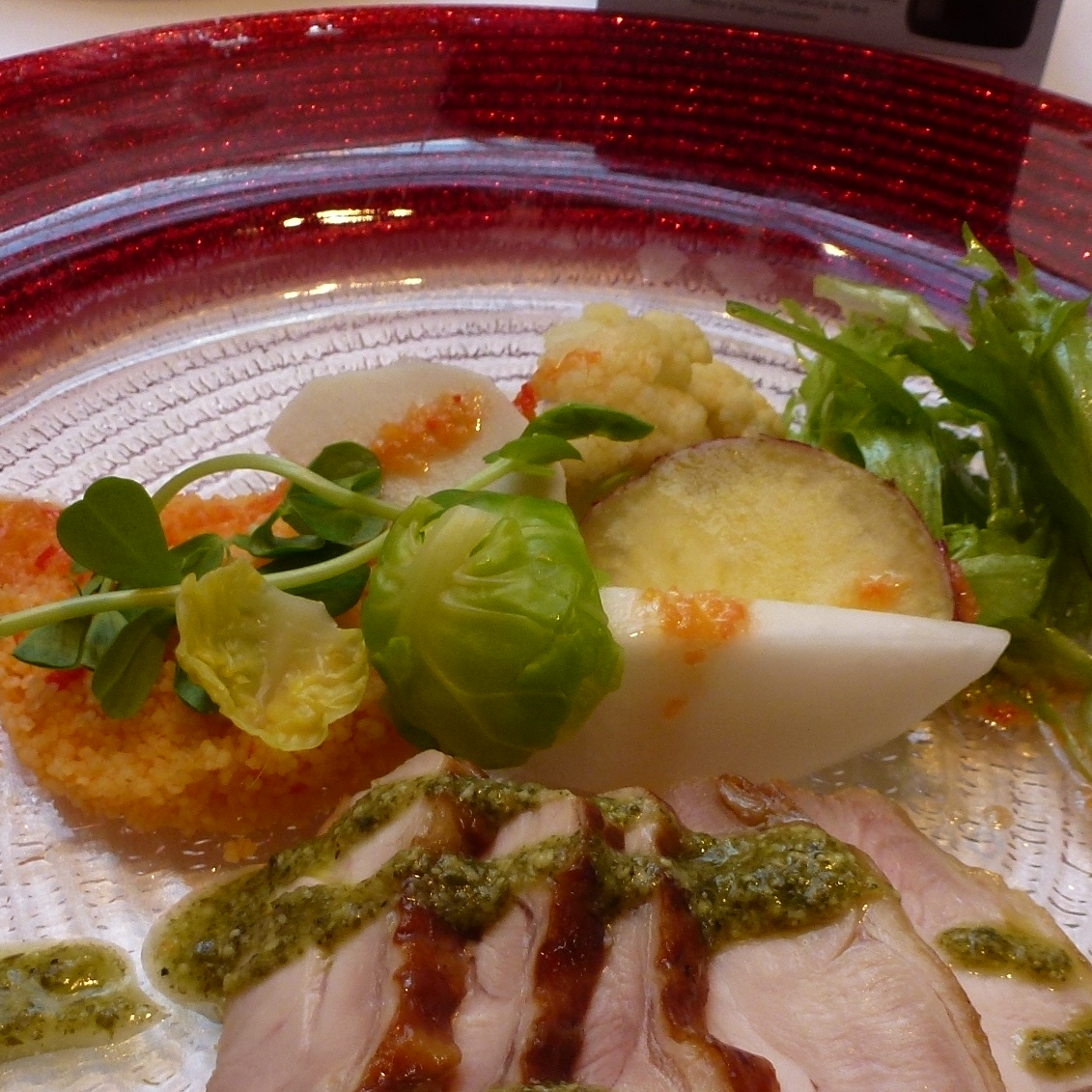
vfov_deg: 34.1
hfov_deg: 35.3
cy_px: 904
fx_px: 1713
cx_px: 478
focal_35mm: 48
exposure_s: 1/100
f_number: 3.3
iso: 100
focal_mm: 4.3
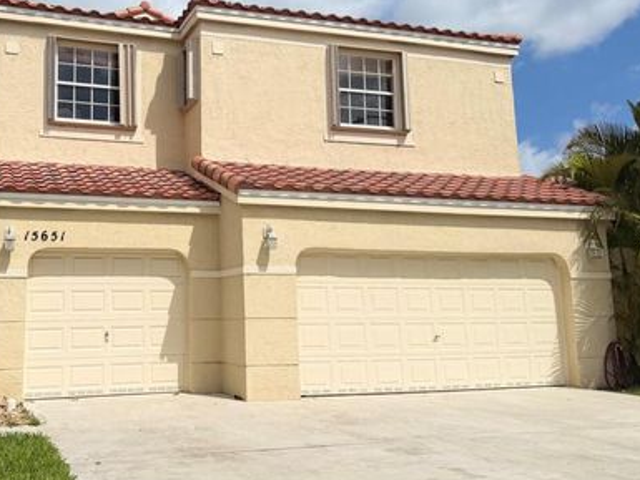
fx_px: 684
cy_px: 203
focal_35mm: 37
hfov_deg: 48.7
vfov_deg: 38.6
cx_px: 183
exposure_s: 1/22727
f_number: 1.78
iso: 100
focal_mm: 6.76
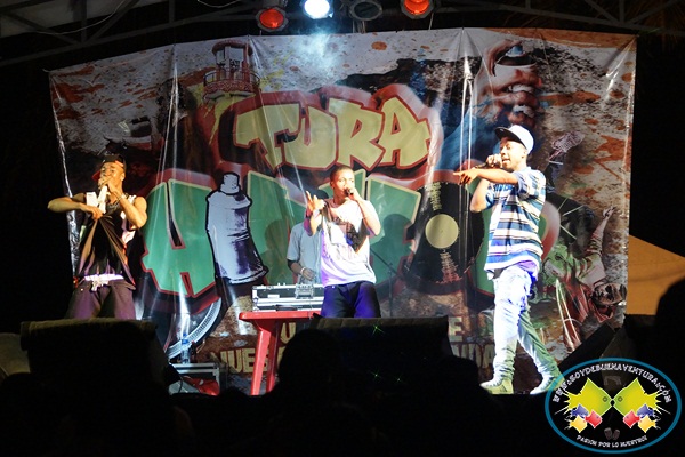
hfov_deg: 18.2
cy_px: 228
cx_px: 342
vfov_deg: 12.2
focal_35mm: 112
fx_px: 2140
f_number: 4
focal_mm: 75
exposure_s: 1/100
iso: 3200
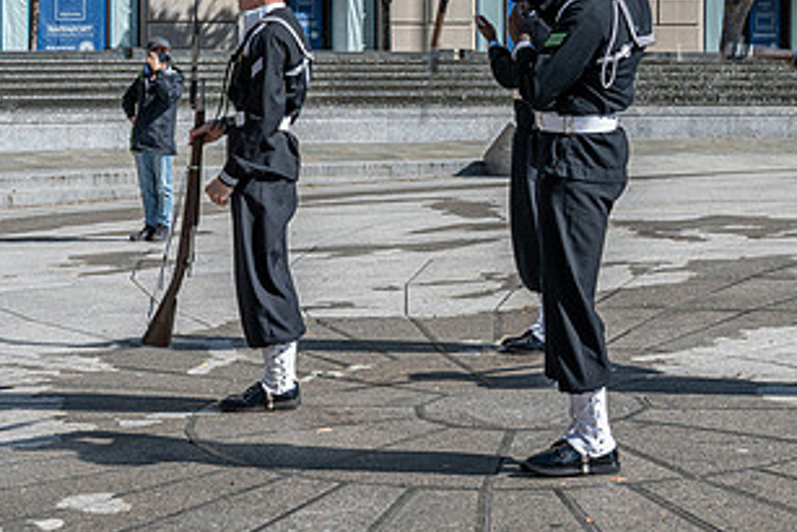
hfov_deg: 21.3
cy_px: 79
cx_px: 553
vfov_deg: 14.3
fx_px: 2104
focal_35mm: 95
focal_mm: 38
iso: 160
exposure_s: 1/200
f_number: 11
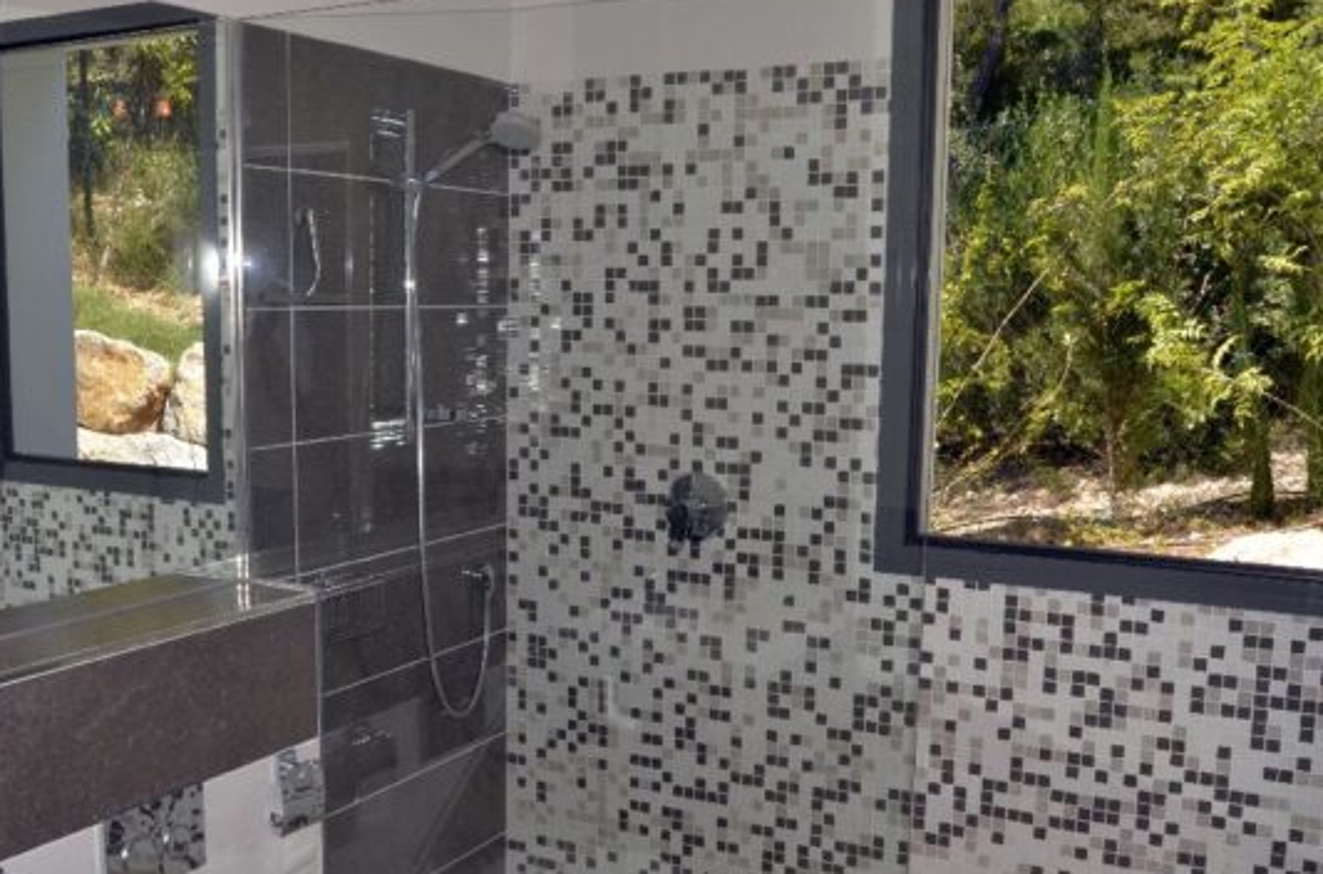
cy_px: 507
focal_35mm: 38
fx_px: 1392
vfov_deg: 34.8
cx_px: 546
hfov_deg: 50.6
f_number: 13
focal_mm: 18
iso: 320
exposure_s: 1/160
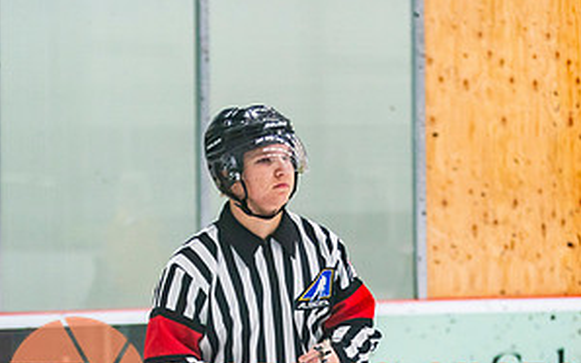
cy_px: 388
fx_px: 3498
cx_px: 322
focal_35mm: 221
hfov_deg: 9.5
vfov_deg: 5.9
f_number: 2.8
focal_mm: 95
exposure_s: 1/640
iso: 2000
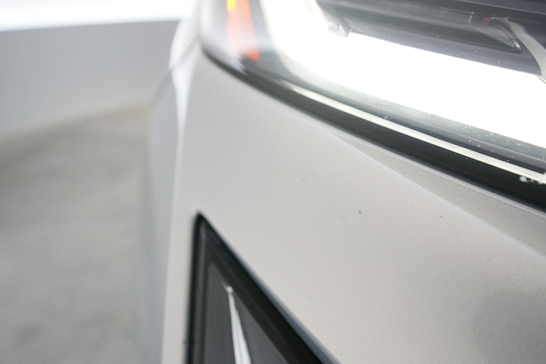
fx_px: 424
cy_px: 182
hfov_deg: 65.5
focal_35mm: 28
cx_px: 273
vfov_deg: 46.4
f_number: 5.6
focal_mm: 28
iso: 2000
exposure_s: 1/80
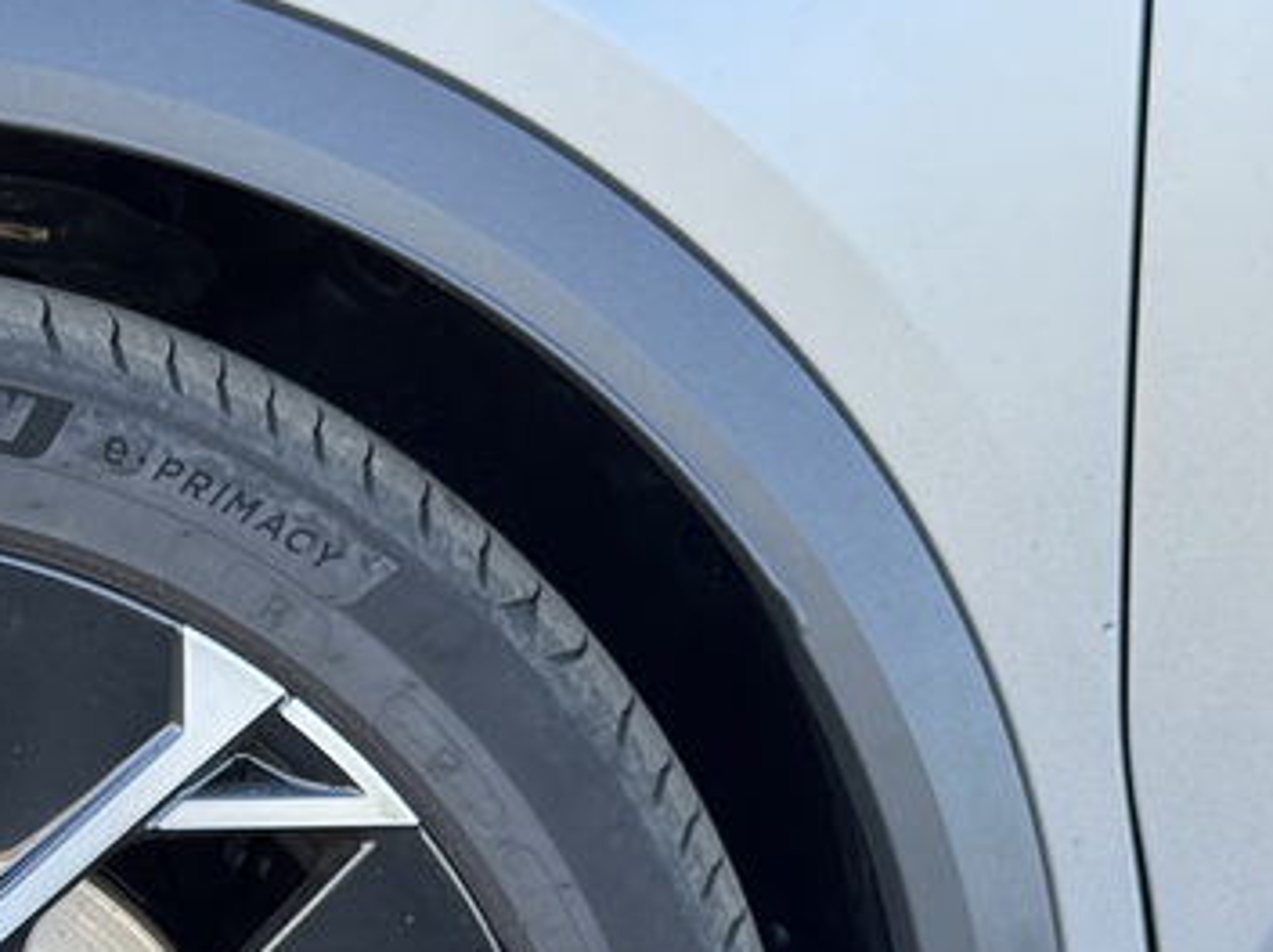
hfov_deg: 15.0
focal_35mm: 128
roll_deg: -0.7
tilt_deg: -10.3
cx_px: -169
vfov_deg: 11.4
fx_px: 4702
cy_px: 1058
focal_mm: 6.76
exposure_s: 1/121
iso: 80
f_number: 1.78
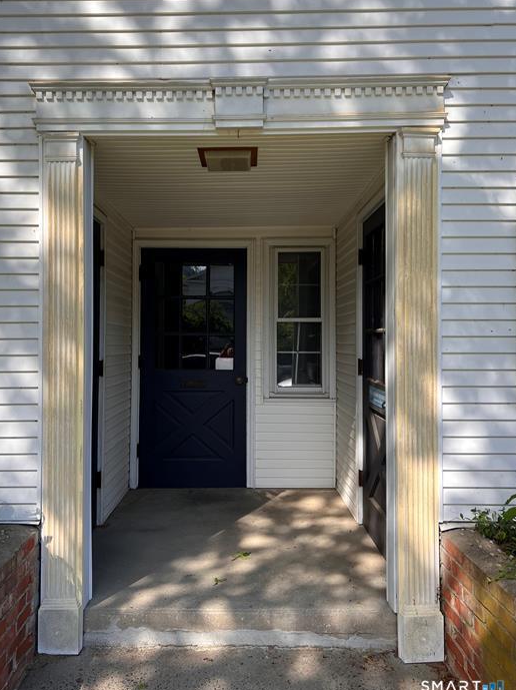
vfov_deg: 61.7
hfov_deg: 48.1
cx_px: 235
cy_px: 327
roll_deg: -0.1
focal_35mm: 29
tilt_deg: +2.0
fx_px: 577
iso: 50
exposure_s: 1/1779
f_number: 1.5
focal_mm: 5.7
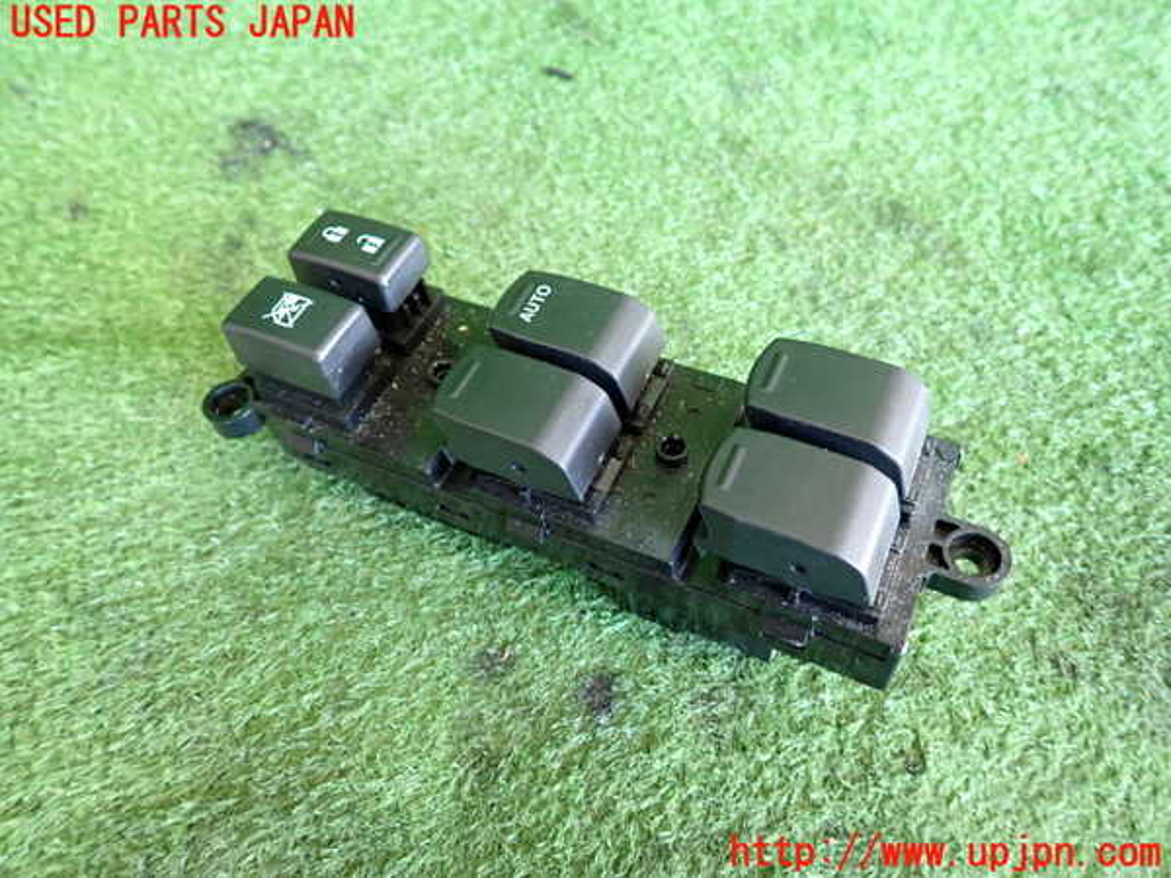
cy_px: 439
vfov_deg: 54.9
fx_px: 846
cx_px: 586
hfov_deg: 69.4
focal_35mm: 25
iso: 250
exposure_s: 1/30
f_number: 2
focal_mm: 4.5
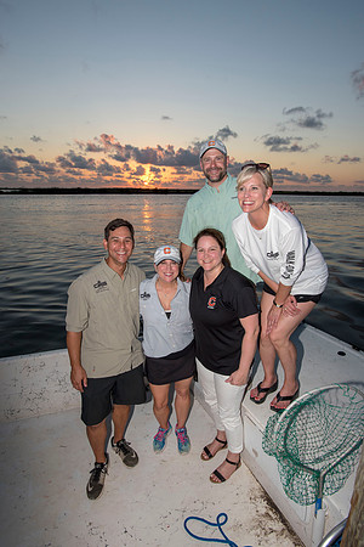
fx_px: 303
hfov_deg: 61.9
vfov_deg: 84.0
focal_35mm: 20
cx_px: 182
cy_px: 274
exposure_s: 1/320
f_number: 7.1
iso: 500
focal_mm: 20
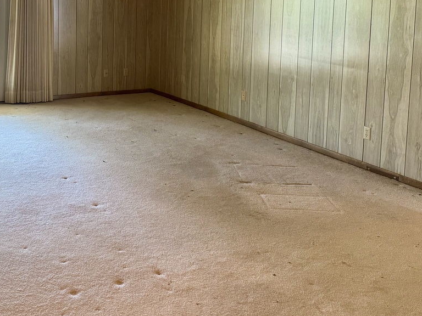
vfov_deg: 30.7
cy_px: 32
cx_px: 98
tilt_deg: -5.2
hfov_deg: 40.7
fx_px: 549
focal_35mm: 45
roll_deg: -1.2
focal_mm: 6.76
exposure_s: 1/120
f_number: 1.78
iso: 320
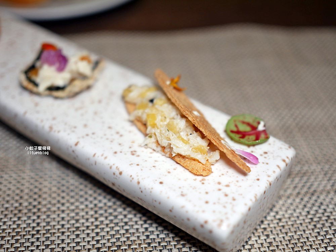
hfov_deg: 38.2
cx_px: 168
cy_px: 126
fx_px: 486
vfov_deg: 29.1
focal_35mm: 50
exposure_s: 1/200
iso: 200
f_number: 1.8
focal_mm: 25
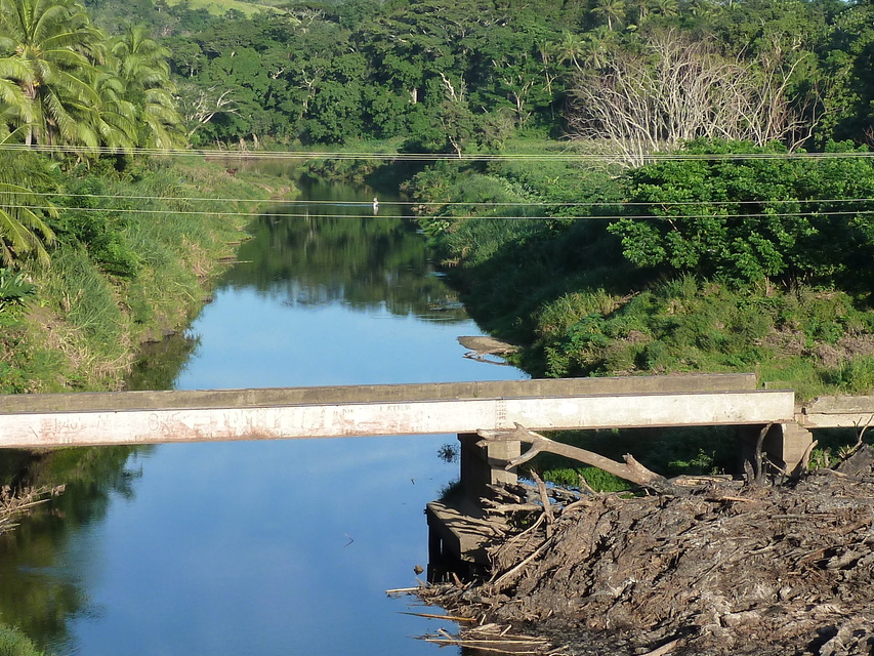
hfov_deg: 21.8
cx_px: 434
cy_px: 247
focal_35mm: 90
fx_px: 2273
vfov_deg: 16.4
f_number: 4
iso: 125
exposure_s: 1/320
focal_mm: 7.9
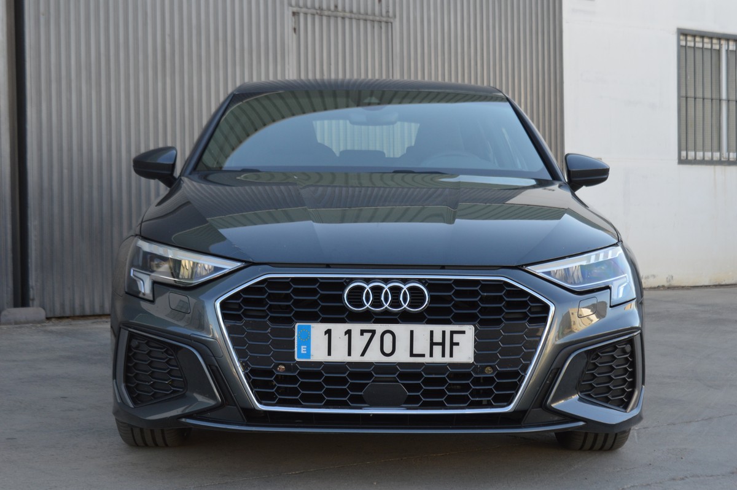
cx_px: 368
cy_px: 245
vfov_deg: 21.5
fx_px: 1289
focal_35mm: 63
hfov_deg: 31.9
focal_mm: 42
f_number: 7.1
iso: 400
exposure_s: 1/200
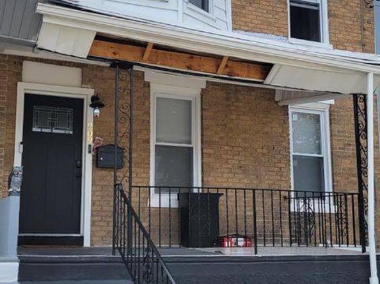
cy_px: 142
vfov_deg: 53.0
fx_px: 285
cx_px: 190
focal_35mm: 26
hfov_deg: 67.3
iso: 40
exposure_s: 1/1632
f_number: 1.8
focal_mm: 5.4
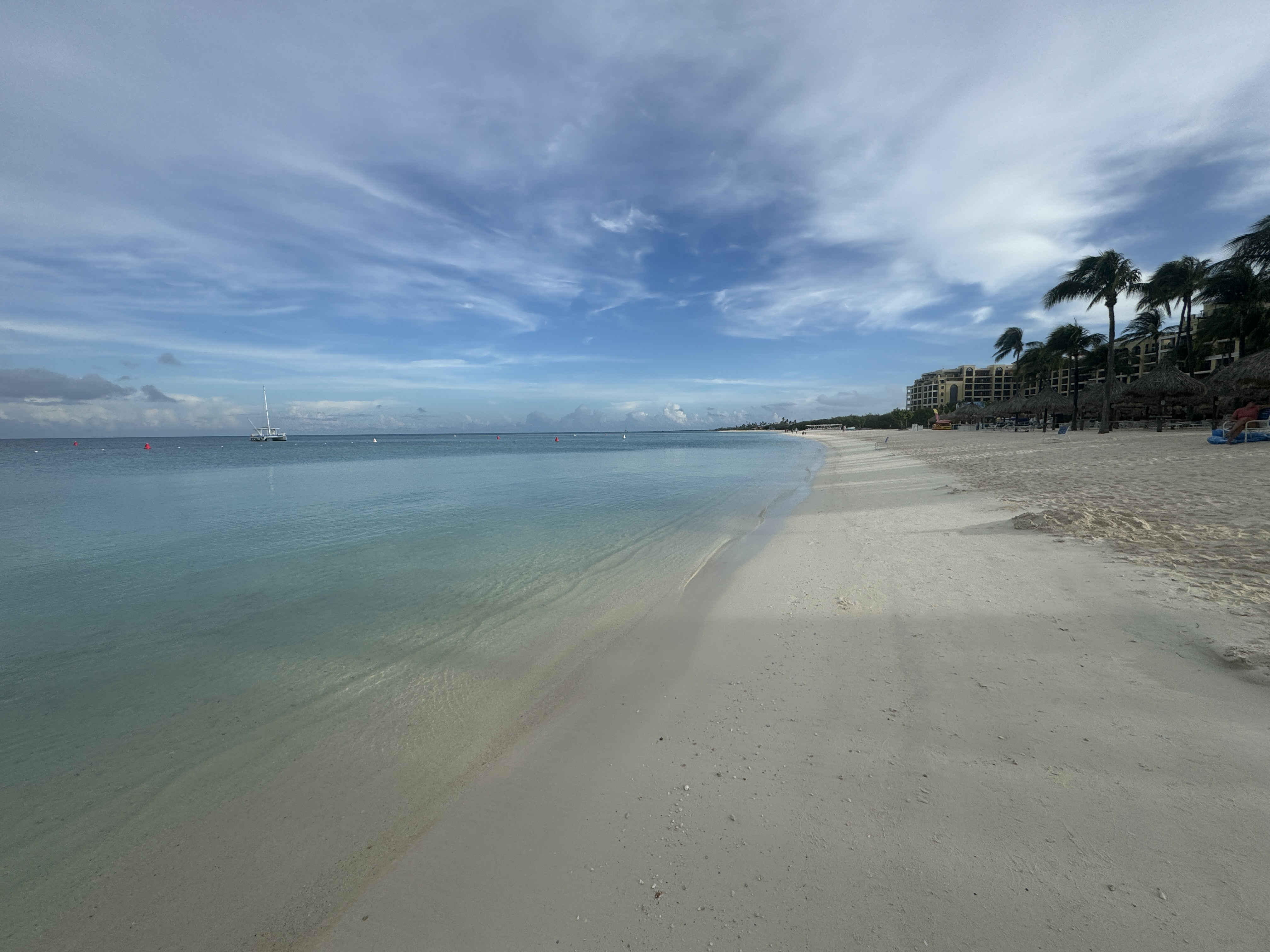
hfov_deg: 102.1
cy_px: 476
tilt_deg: -5.7
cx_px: 635
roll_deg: +0.7
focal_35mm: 14
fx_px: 514
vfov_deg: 85.7
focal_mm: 2.22
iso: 50
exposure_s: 1/1832
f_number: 2.2
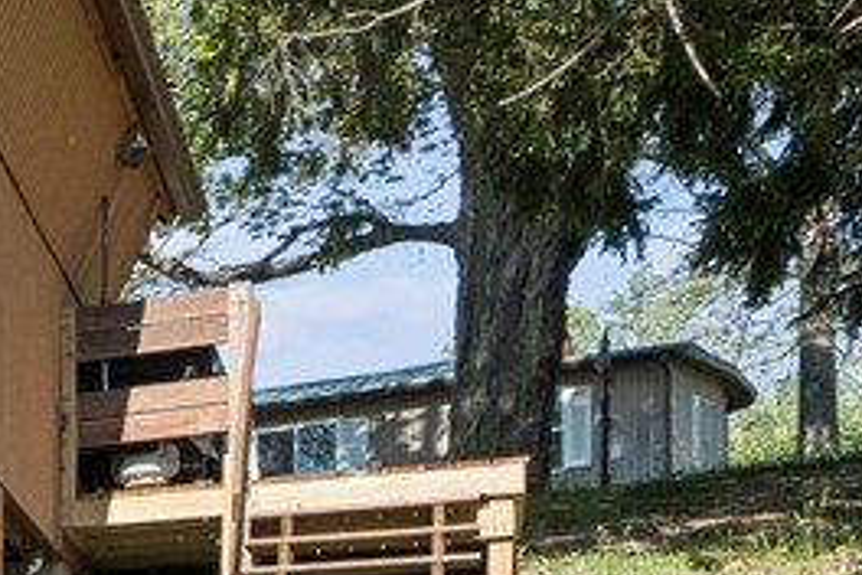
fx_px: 2466
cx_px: -1370
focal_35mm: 103
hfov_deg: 13.1
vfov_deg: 13.1
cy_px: -41
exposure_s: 1/400
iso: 400
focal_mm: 16
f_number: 10
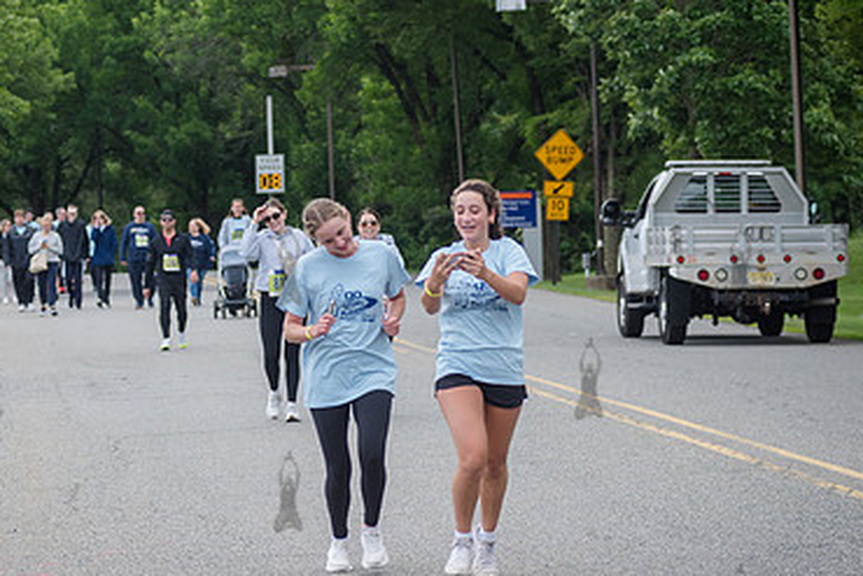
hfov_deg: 11.2
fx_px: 4388
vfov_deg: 7.5
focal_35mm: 183
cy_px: 298
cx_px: 329
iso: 400
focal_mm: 92
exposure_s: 1/1000
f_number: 4
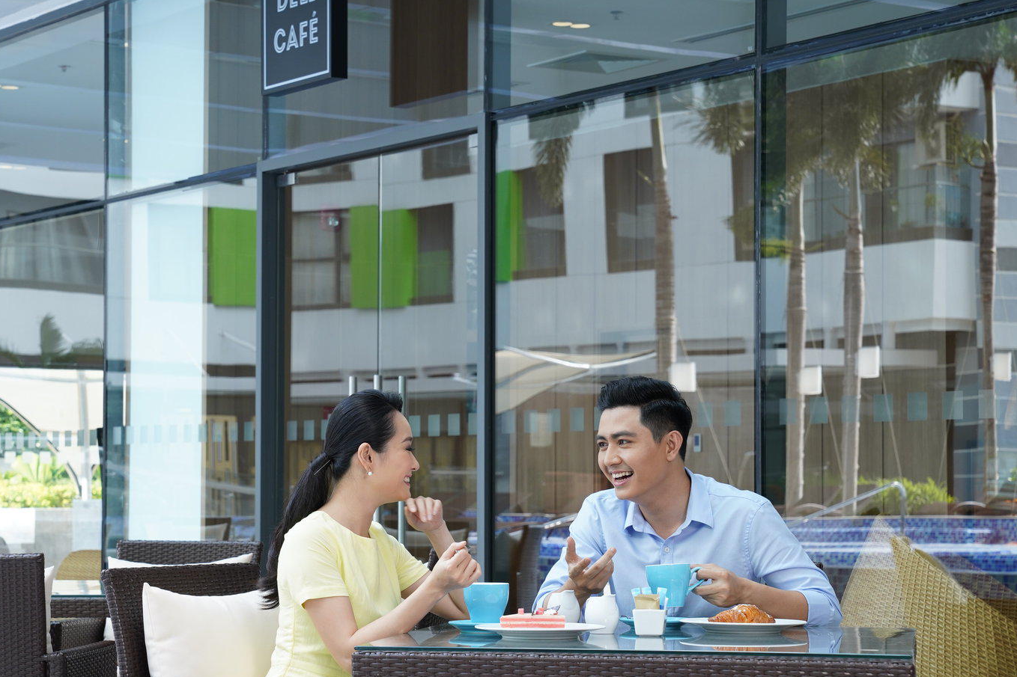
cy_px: 377
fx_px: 2683
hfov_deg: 21.4
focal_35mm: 95
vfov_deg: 14.4
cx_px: 390
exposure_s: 1/60
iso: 400
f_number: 6.3
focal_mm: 63
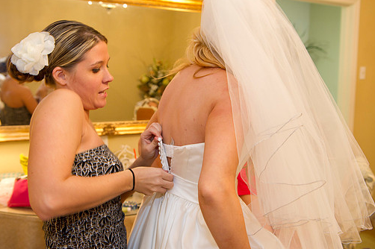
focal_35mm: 37
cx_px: 182
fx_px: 385
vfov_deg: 35.9
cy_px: 113
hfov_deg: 51.9
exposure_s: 1/60
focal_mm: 32
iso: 1250
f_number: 4
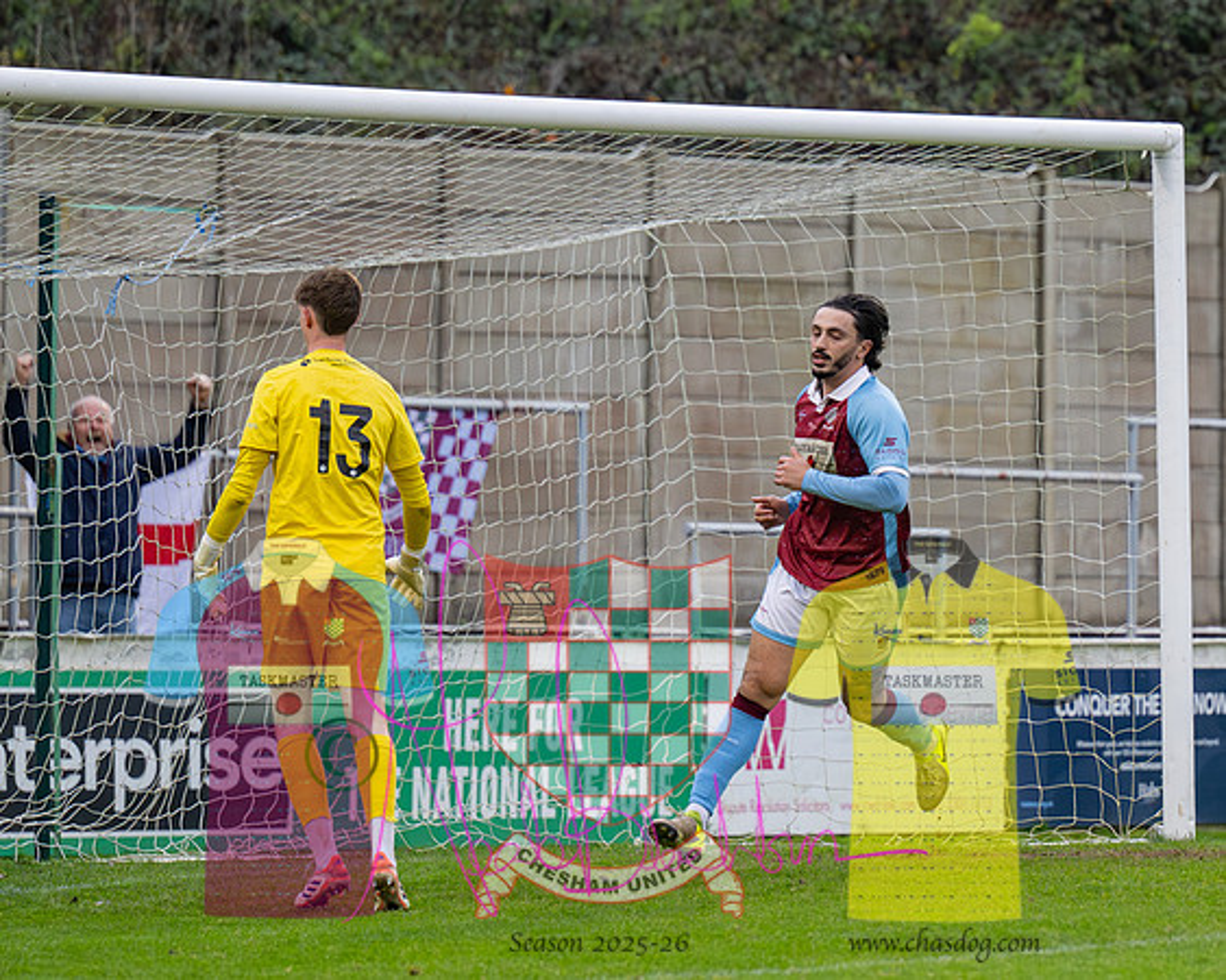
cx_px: 994
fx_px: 12659
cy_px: 500
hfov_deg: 5.5
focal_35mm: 349
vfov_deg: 4.4
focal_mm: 150
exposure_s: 1/1250
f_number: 2.8
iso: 2000
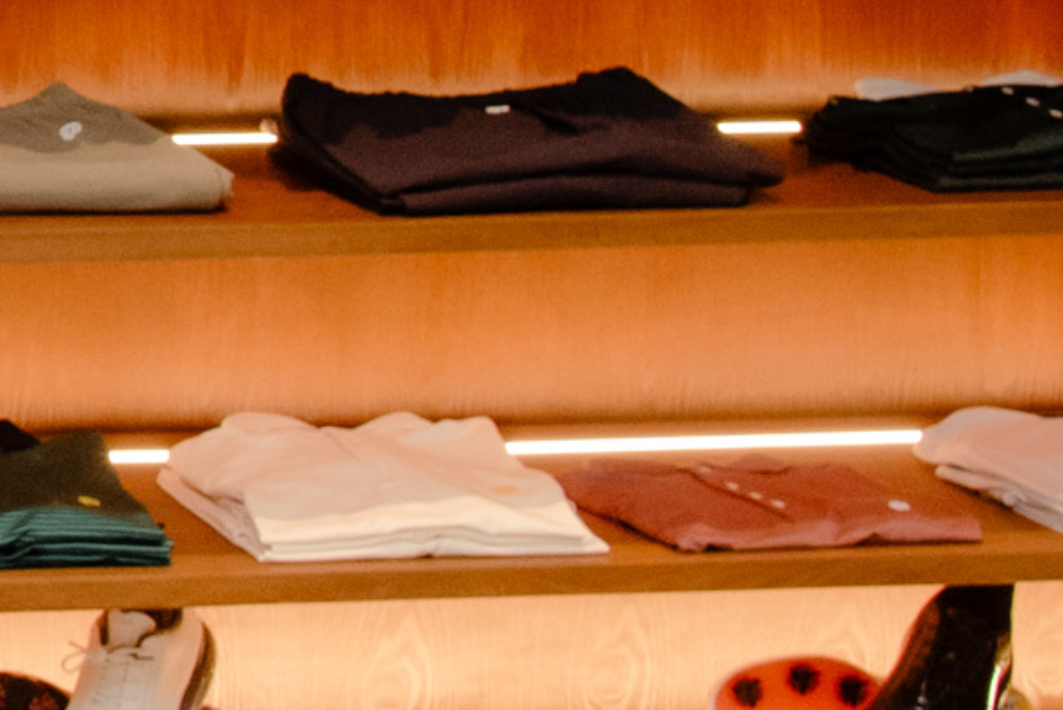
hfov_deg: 11.0
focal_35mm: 161
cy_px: -514
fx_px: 4756
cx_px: -1356
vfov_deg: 8.3
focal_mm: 24
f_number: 5
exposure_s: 1/160
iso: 2000
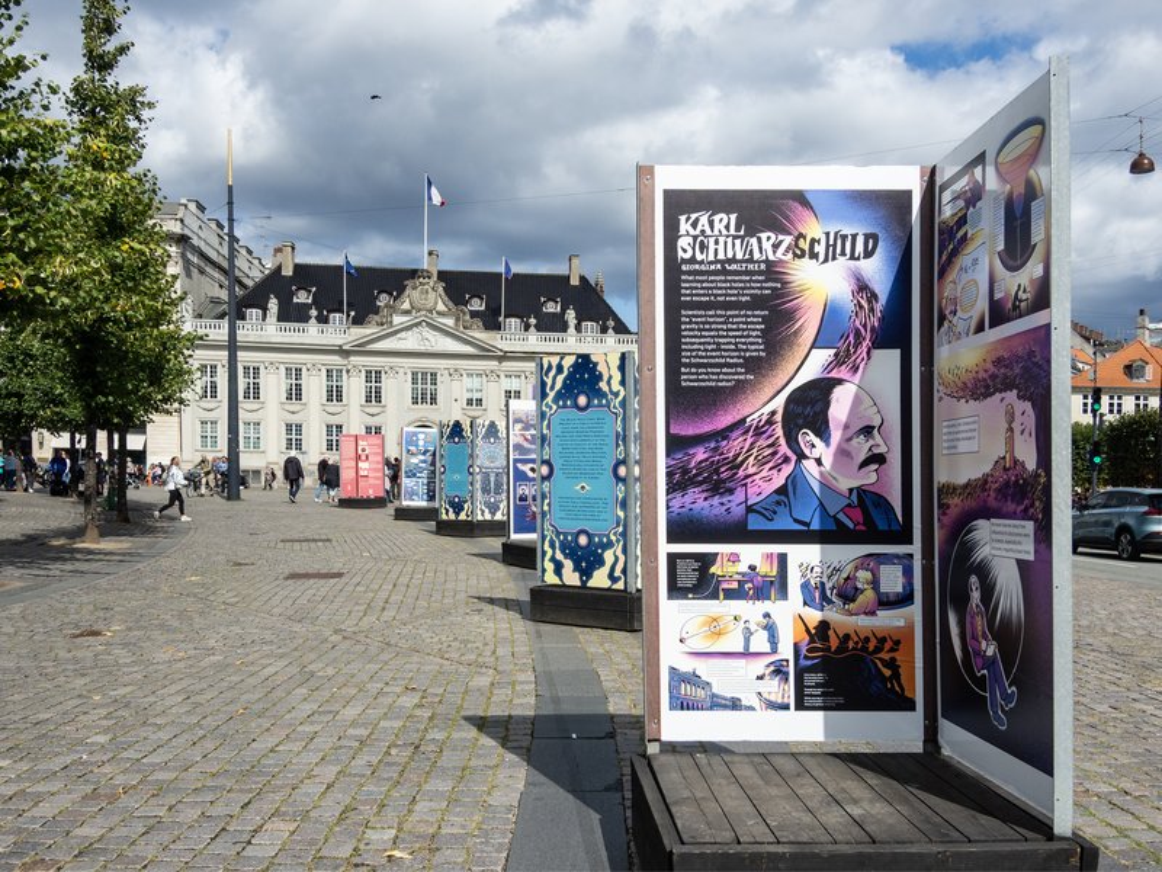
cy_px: 436
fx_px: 1108
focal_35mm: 33
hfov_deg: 55.4
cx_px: 581
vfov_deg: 42.9
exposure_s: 1/1600
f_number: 3.2
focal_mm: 7
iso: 80
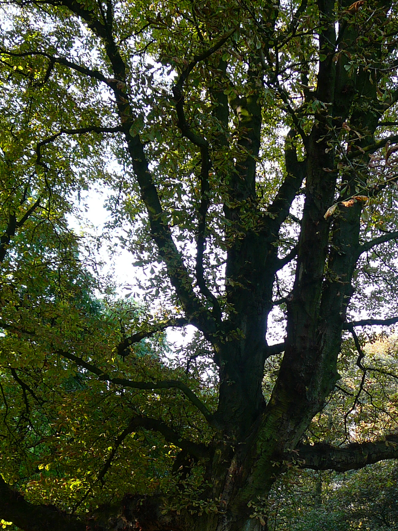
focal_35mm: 51
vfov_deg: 36.9
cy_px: 372
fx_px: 782
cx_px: 212
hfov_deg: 28.6
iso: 80
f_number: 2.8
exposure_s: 1/80
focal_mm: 5.2
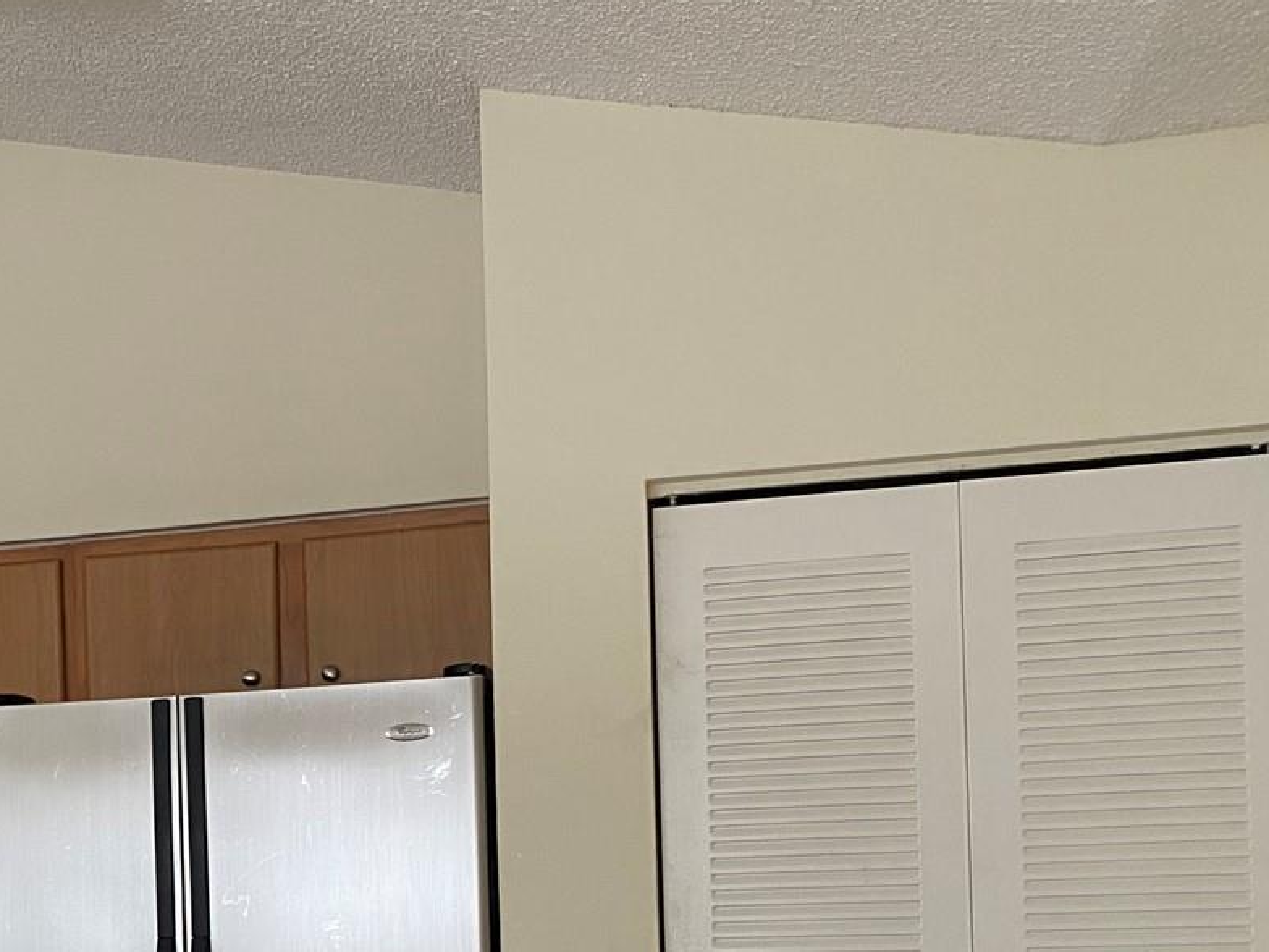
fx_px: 1943
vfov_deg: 26.2
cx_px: 95
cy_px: 926
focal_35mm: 53
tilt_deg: -0.4
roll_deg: +1.5
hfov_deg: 33.9
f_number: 1.8
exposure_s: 1/66
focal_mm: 4.25
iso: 125
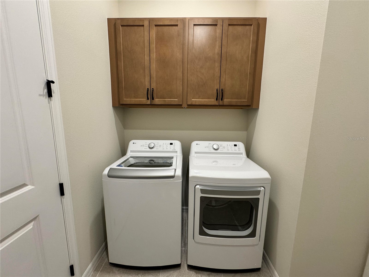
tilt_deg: -9.5
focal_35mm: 14
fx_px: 149
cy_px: 138
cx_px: 184
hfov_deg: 102.1
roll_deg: -1.0
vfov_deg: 85.7
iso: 200
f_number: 2.2
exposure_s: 1/60
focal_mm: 2.22
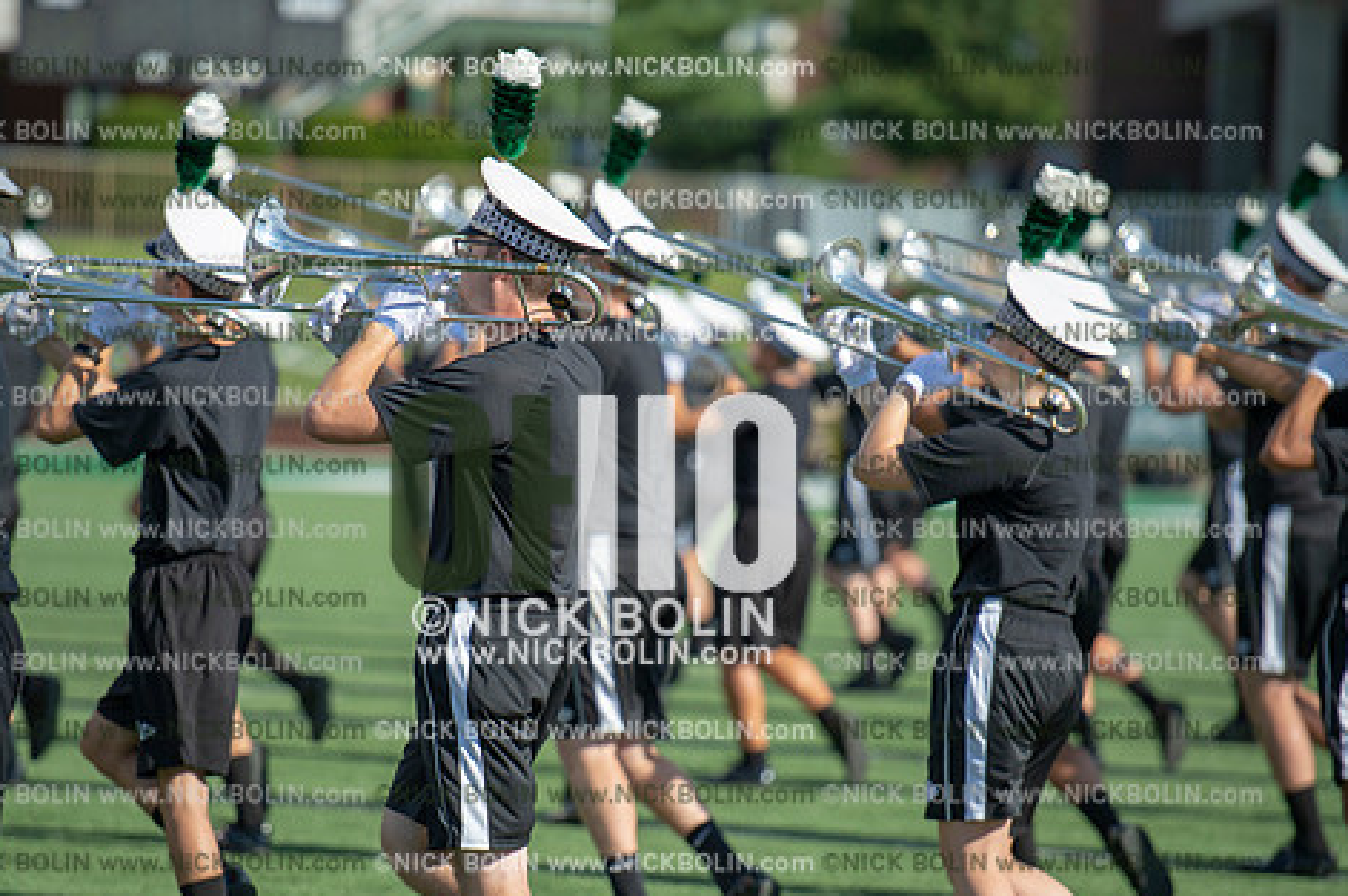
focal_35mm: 234
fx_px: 8753
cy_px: 530
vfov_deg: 5.9
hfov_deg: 8.8
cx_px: 592
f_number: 2.8
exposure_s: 1/2000
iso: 160
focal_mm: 190
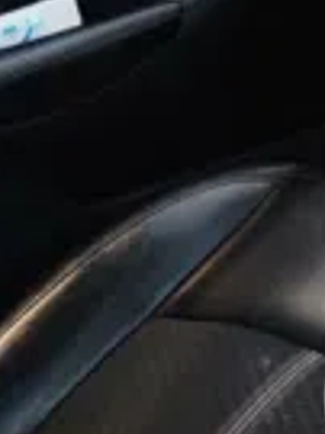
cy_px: -321
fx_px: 1429
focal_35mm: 114
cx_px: 952
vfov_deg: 15.2
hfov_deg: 10.0
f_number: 4
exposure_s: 1/25
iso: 330
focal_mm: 5.25
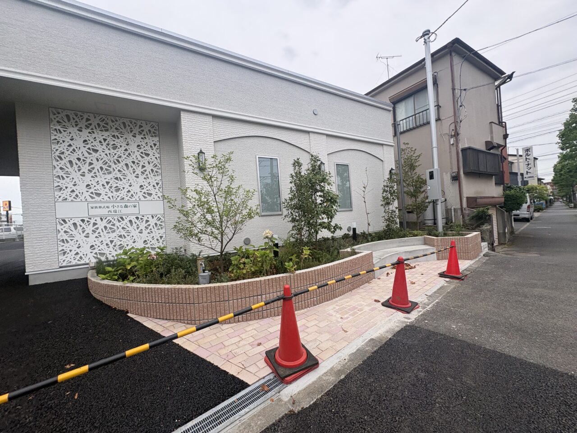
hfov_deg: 102.1
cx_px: 288
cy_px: 216
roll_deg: +4.3
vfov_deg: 85.7
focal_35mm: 14
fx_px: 233
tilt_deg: +1.8
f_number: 2.2
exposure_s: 1/200
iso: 40
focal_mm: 2.22
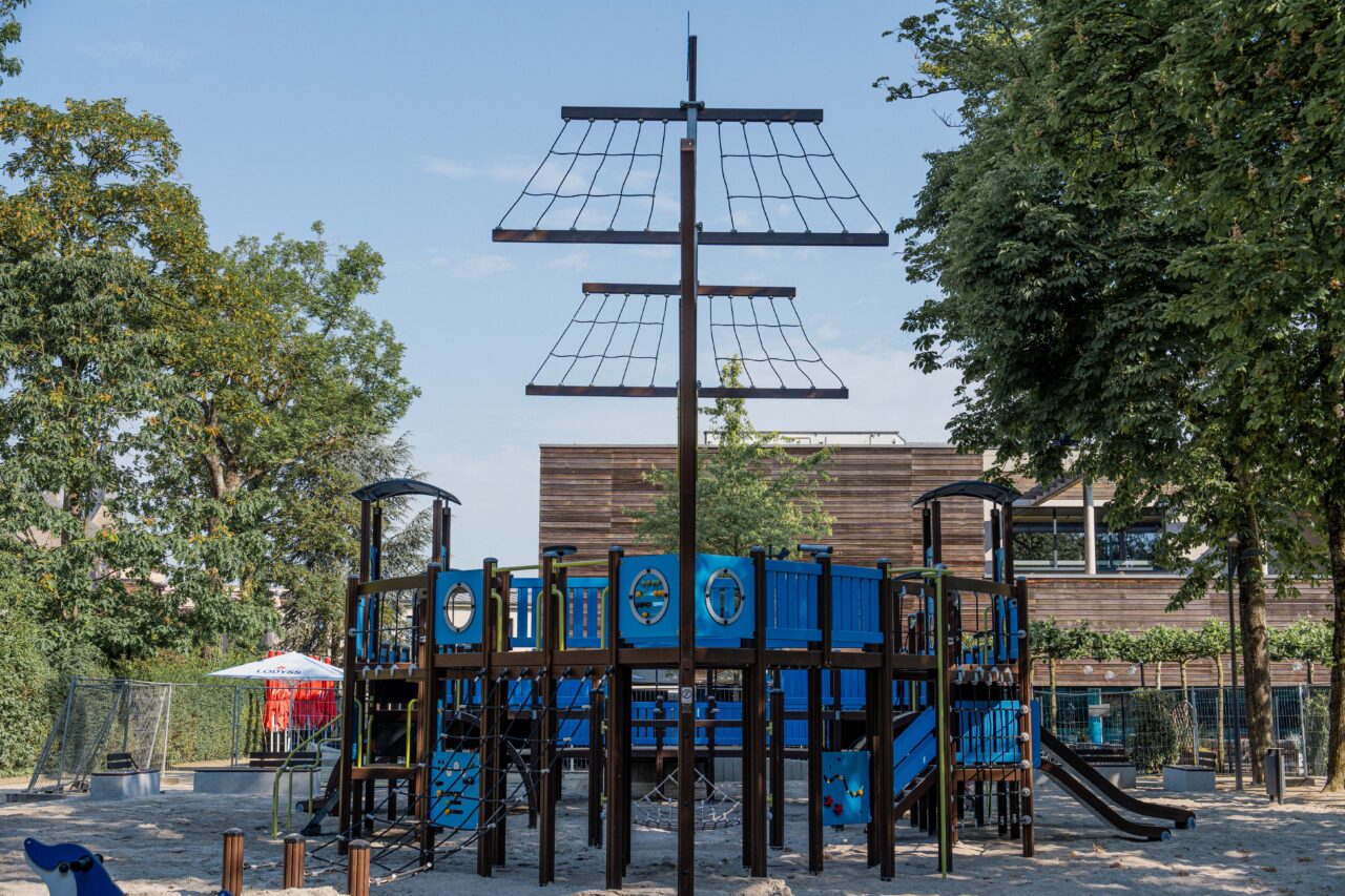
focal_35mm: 47
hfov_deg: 41.9
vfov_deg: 28.6
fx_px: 1756
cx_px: 672
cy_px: 448
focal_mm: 47
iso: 100
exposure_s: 1/500
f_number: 5
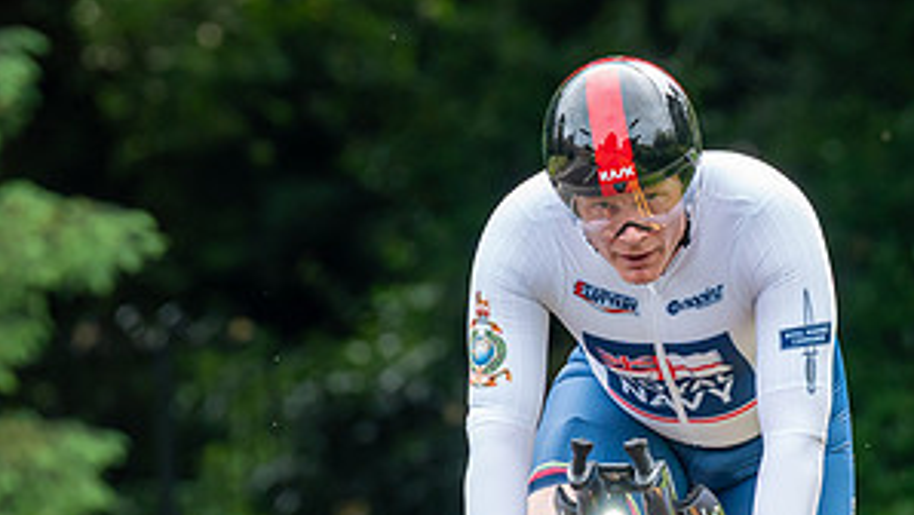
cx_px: 605
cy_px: 543
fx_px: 12270
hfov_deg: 4.3
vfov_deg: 2.4
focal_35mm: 506
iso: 800
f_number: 4.5
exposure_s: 1/1000
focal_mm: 200
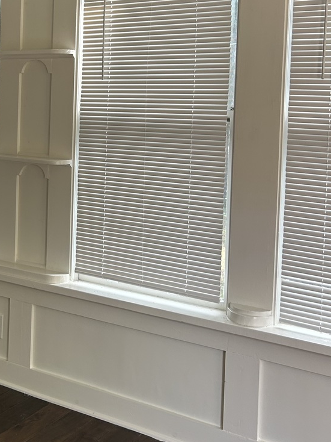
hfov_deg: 27.3
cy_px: 134
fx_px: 650
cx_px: 19
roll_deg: -2.1
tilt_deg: -2.0
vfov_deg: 36.9
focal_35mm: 51
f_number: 1.5
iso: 64
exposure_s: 1/121
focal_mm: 5.7
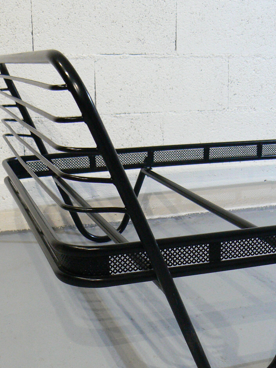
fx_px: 574
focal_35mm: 54
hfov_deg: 27.0
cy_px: 255
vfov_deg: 35.1
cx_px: 160
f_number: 2.8
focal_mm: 6
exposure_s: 1/25
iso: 200
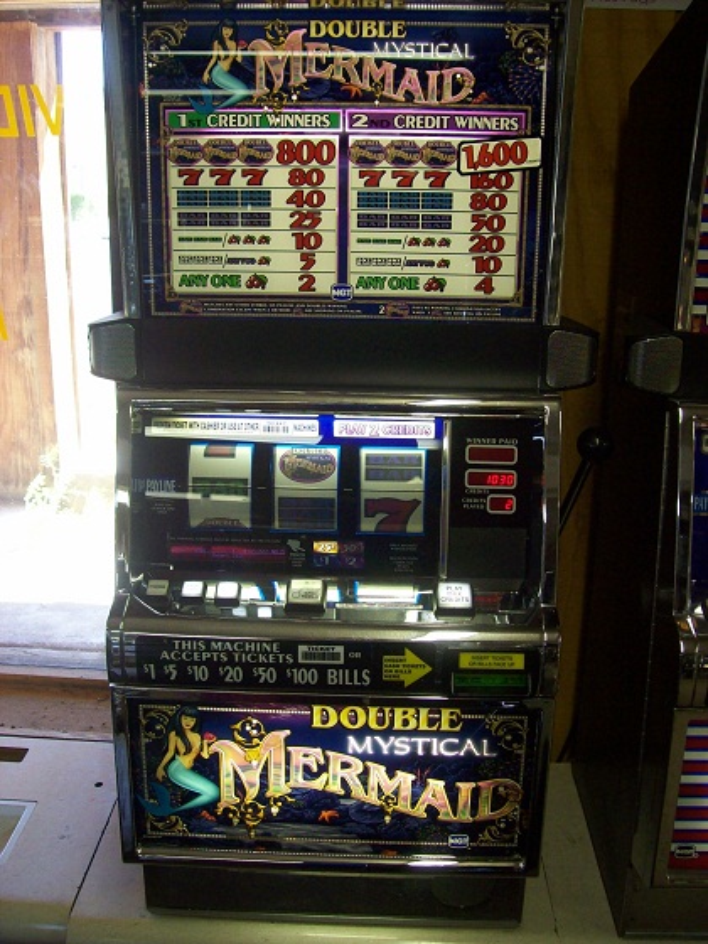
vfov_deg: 51.4
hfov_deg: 39.7
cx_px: 354
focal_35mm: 36
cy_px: 472
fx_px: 982
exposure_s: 1/62.3
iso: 160
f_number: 2.7
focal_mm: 6
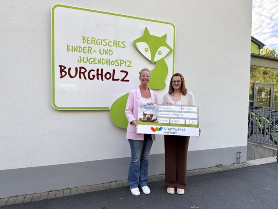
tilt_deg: -1.7
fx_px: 193
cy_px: 104
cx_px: 139
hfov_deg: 71.6
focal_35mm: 24
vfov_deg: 56.8
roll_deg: -0.9
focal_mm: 6.76
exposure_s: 1/443
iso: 80
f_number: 1.78
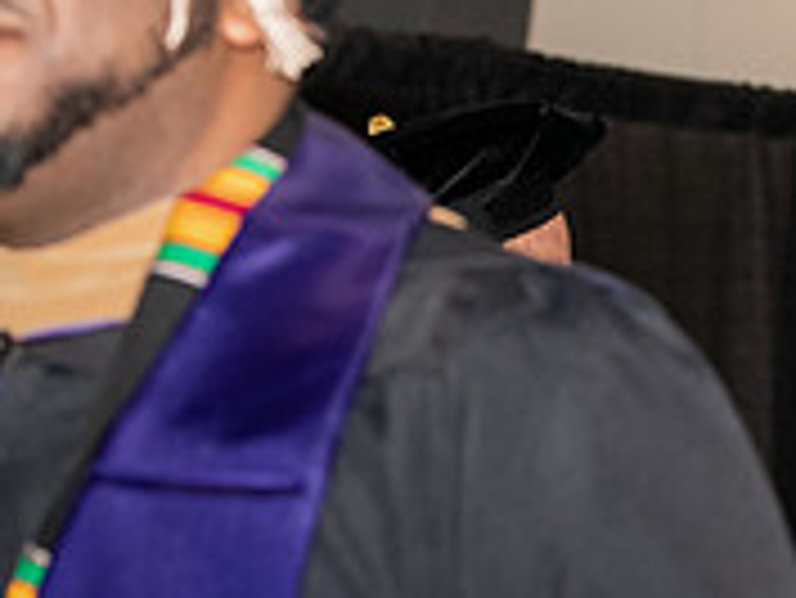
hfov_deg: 7.3
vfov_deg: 5.5
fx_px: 6167
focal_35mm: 268
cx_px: 908
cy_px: 668
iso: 1600
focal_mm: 85
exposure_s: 1/200
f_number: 5.6
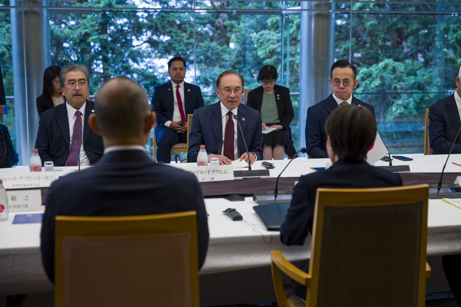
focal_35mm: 56
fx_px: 717
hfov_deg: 35.6
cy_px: 154
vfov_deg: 24.2
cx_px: 230
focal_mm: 56
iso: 320
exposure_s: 1/125
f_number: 2.8
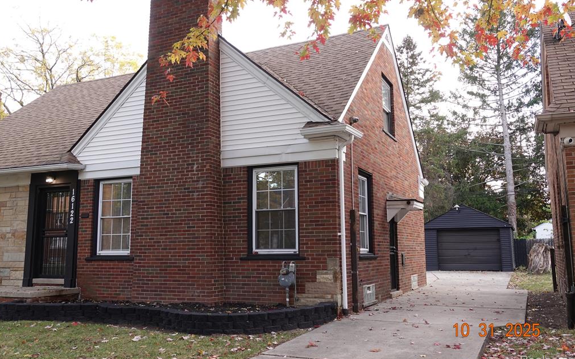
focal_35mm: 32
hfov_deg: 59.7
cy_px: 176
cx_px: 287
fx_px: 501
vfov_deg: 39.4
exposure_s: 1/80
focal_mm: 11.51
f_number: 2.8
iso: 100
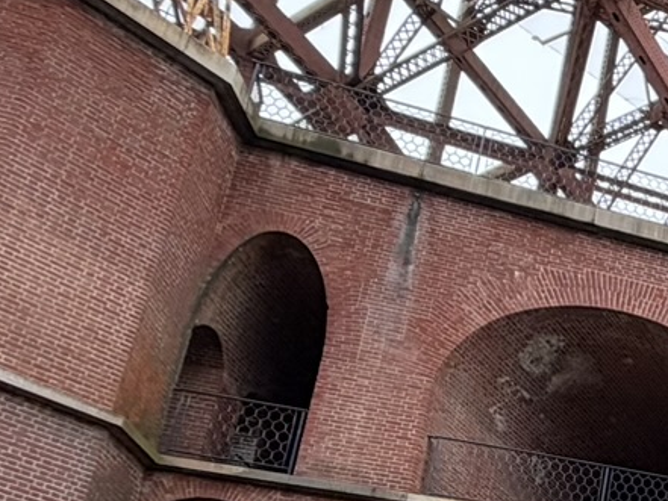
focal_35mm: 65
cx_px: 1206
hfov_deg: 20.7
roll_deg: +1.7
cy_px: 566
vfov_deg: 21.3
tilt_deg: +18.8
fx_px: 1255
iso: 40
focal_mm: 2.22
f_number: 2.2
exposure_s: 1/549
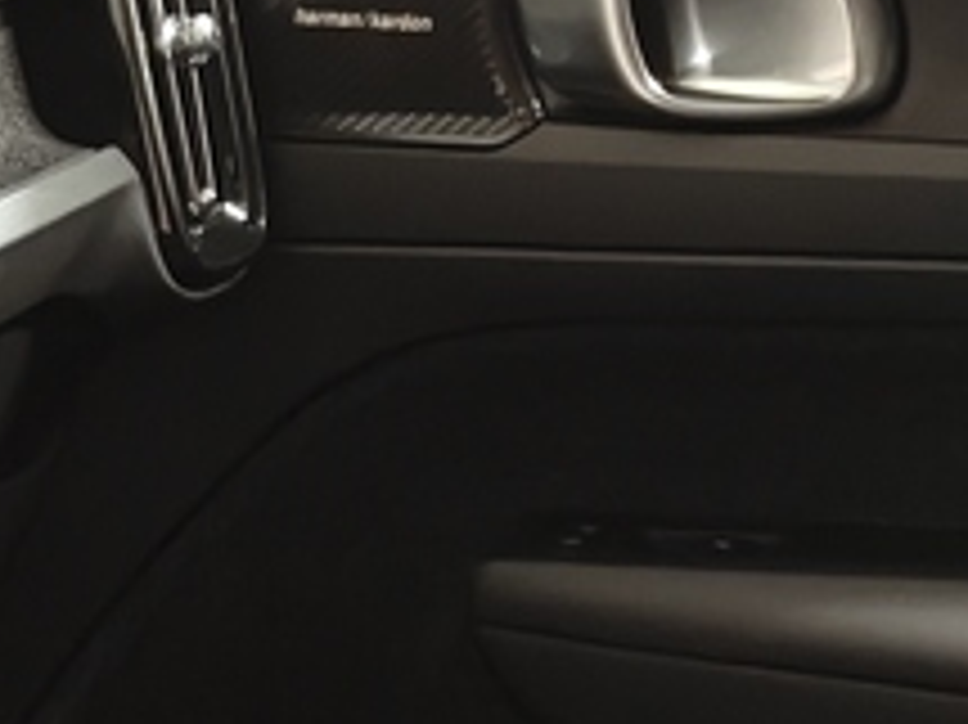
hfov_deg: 10.8
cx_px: -1171
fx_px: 4500
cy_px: 1736
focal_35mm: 161
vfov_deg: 8.4
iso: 200
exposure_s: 1/33
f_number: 1.8
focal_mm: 5.59
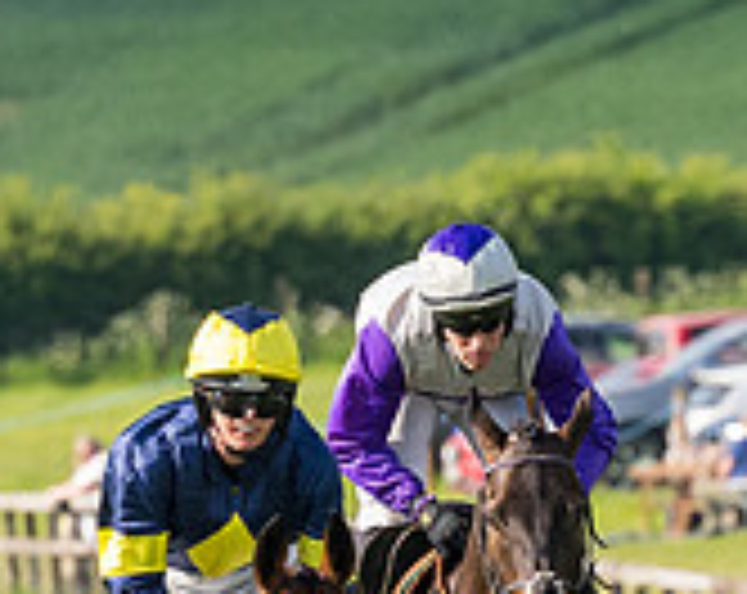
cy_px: 874
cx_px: 471
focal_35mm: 1461
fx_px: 32224
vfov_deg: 1.1
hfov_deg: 1.3
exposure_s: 1/3200
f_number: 4
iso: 500
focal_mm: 160
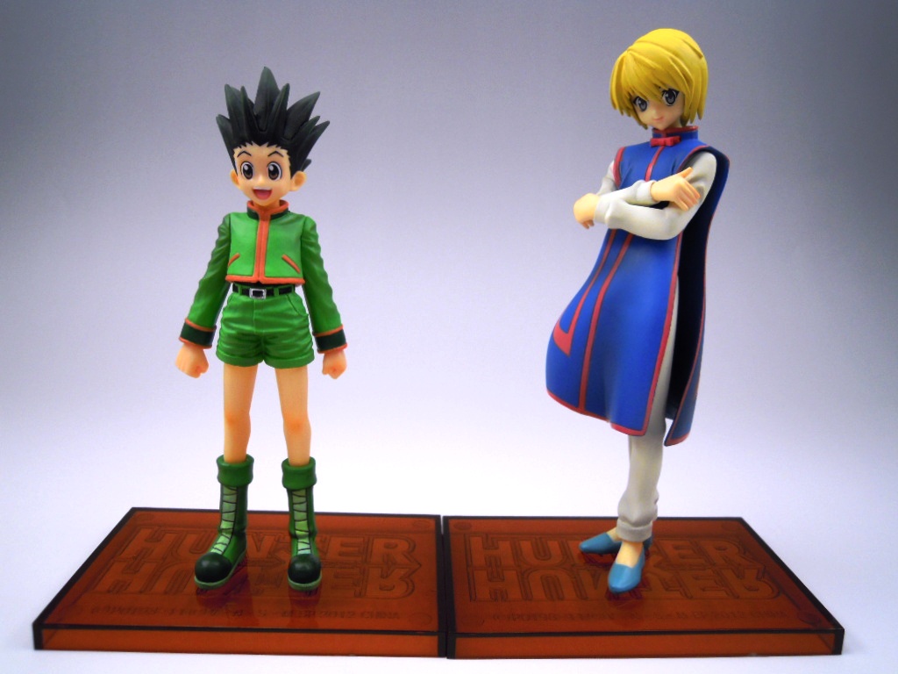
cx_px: 449
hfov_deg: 63.4
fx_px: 726
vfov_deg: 49.7
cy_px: 337
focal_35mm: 28
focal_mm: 5
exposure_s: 1/250
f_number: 2.7
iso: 250
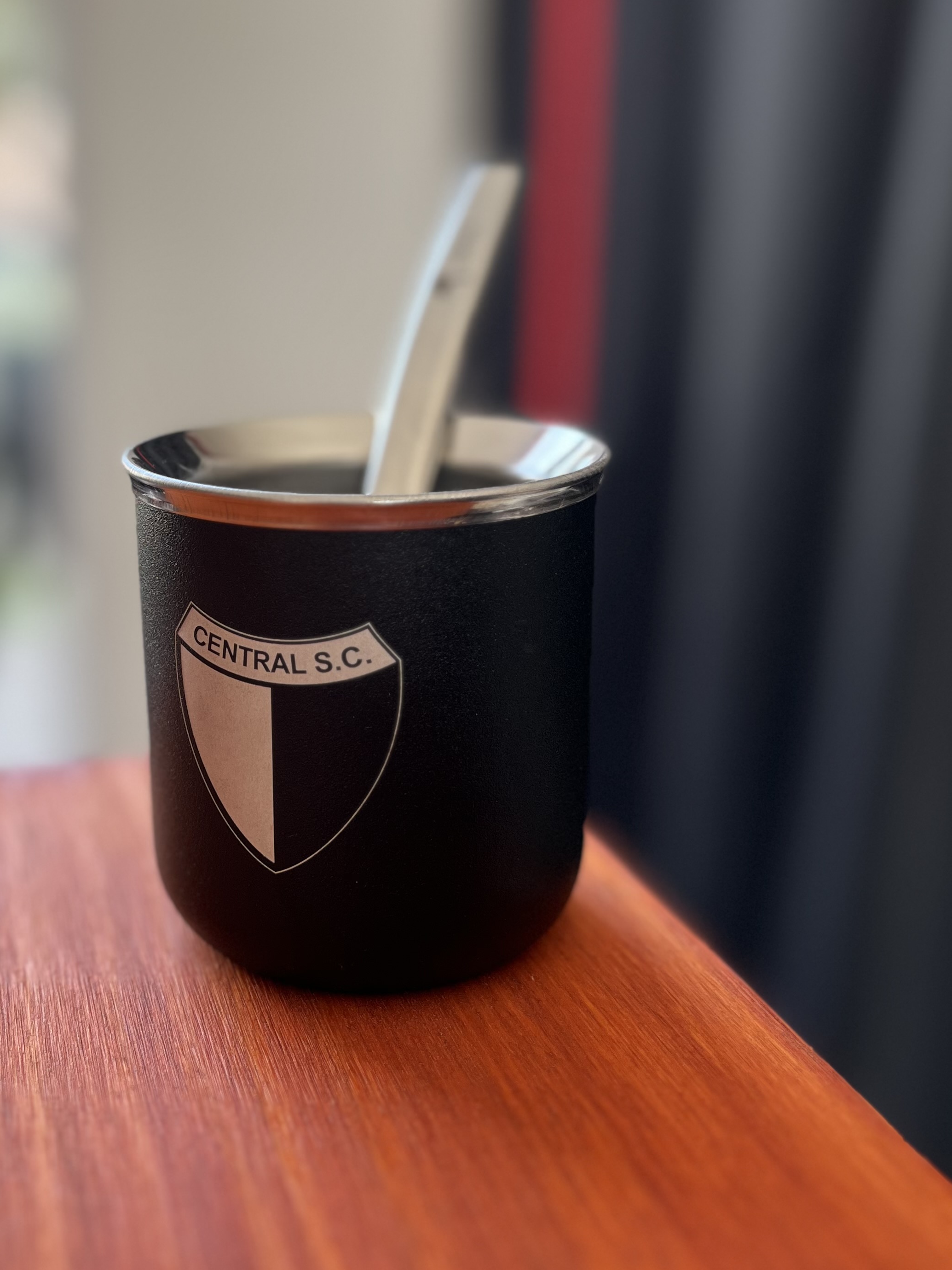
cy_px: 550
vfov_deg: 48.8
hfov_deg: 37.3
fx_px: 1394
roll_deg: +0.6
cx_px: 311
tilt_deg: -14.3
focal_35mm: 38
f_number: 1.6
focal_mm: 5.1
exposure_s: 1/122
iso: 40
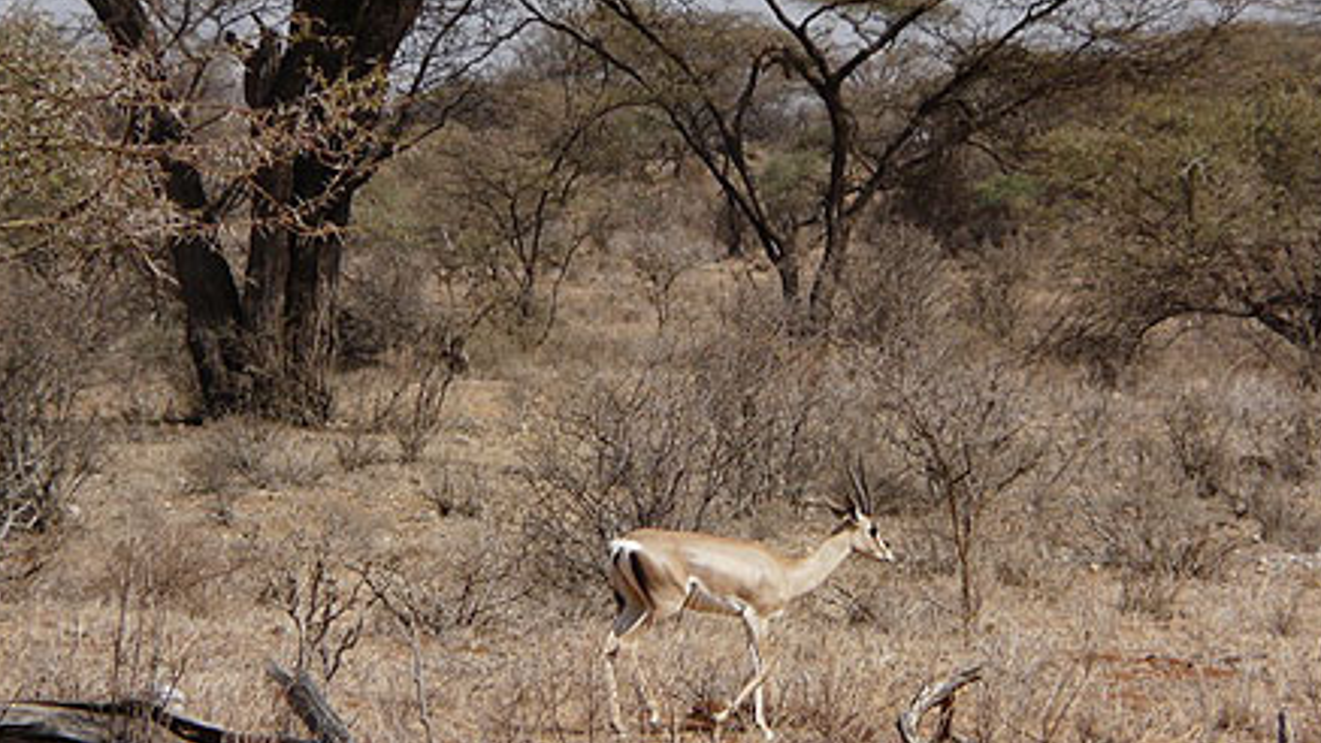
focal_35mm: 566
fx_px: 19829
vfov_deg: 2.1
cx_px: 665
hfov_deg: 3.8
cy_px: 420
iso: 100
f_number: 5.6
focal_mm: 82.7
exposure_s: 1/500
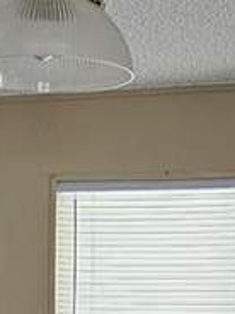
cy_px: 418
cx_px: -5
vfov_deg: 14.2
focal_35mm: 133
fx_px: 1204
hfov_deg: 11.0
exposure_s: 1/120
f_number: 1.7
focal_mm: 6.3
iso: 400
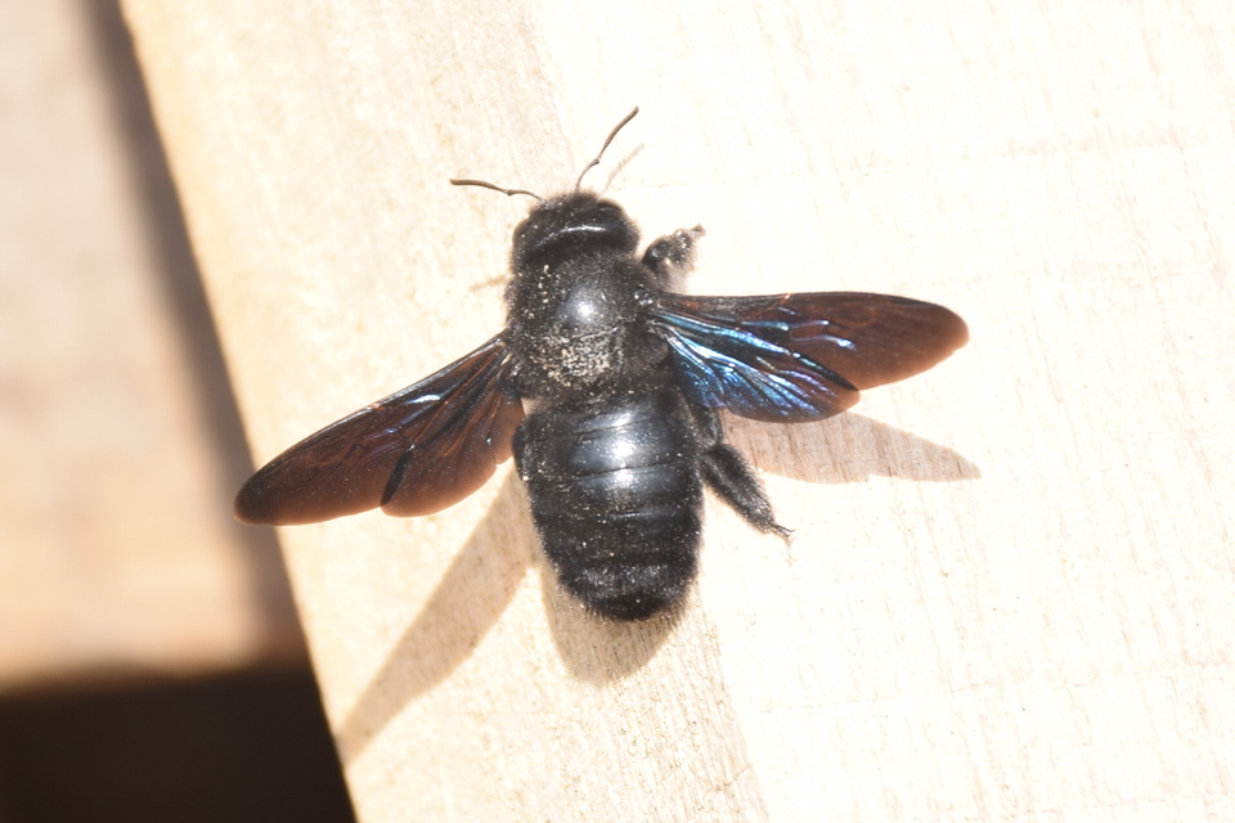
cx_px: 618
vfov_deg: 6.5
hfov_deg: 9.8
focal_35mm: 210
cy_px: 412
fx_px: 7204
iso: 100
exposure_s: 1/200
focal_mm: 140
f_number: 5.6
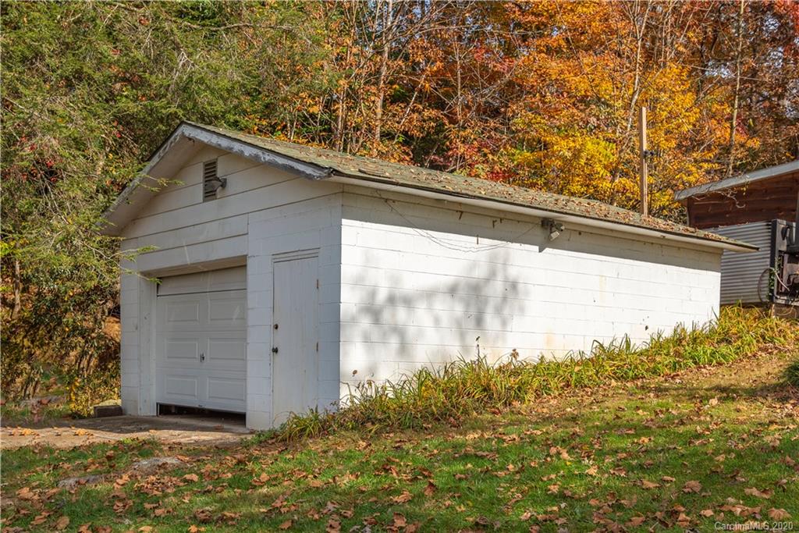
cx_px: 400
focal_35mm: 35
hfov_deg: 54.4
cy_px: 266
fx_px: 777
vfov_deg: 37.9
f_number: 8
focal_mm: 35
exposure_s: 1/400
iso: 100
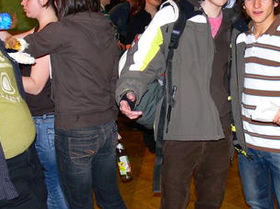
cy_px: 77
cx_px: 151
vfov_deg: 26.9
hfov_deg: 35.6
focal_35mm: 54
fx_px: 436
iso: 100
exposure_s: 1/30
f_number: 2.8
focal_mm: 7.4
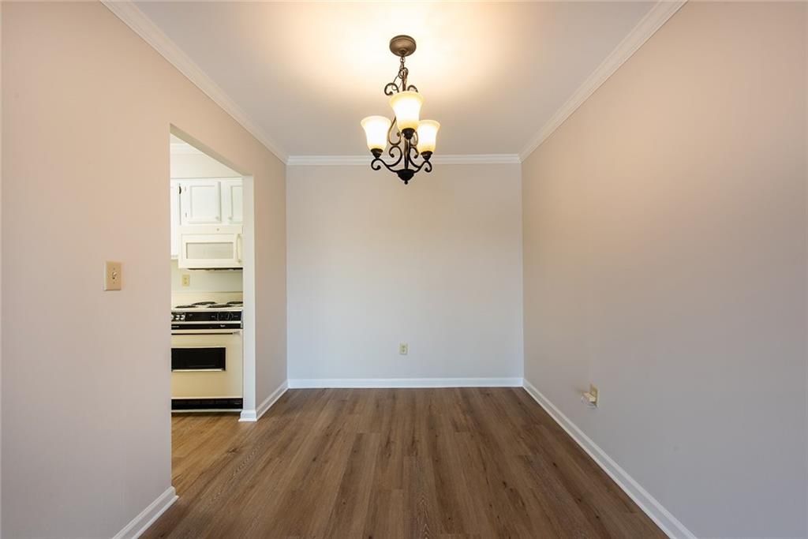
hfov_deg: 104.2
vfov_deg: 81.2
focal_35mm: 14
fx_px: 314
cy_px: 270
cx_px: 404
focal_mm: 14
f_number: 11
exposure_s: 1/8
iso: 400
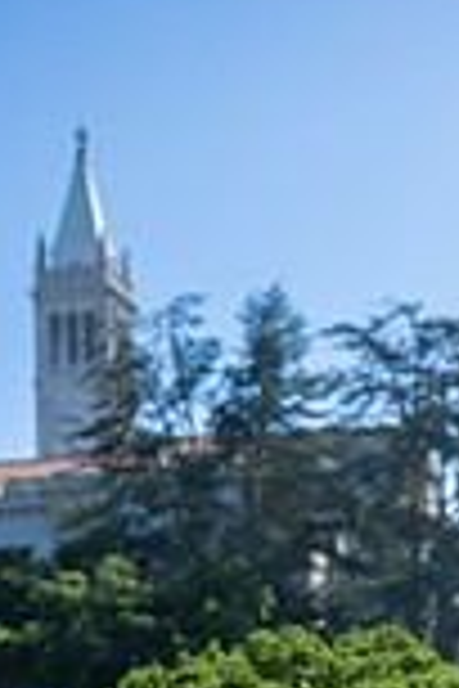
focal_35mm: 112
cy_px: 944
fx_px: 2142
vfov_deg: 17.0
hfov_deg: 12.0
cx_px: 504
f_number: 5
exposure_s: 1/1600
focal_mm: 38
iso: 400
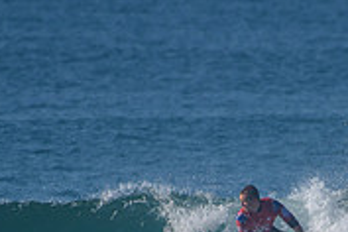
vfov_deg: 0.8
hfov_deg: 1.3
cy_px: 318
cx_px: 273
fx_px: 15881
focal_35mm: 1643
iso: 180
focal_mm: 500
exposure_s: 1/2000
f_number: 5.6
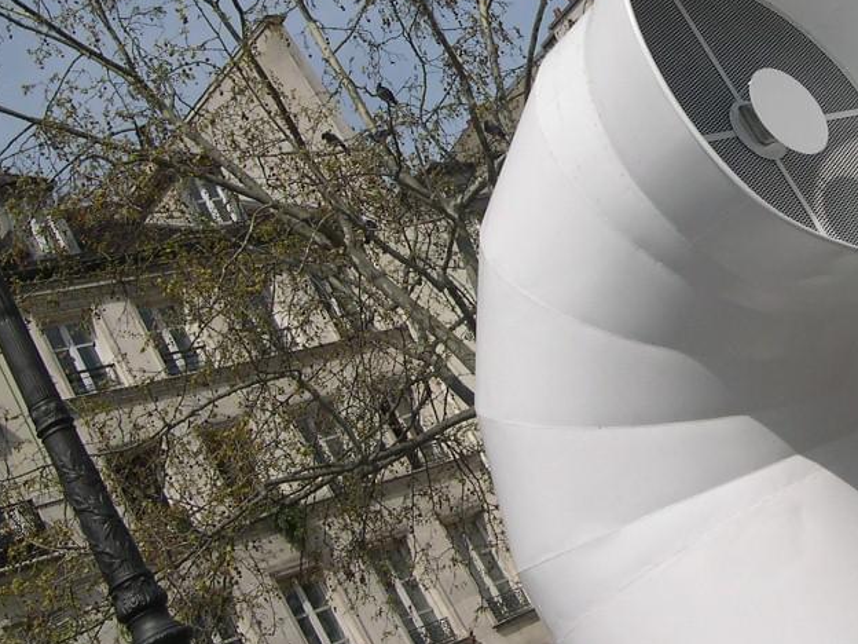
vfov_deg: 18.8
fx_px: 1933
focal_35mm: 78
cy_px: 176
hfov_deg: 24.6
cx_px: 696
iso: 100
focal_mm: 8
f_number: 7.6
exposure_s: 1/408
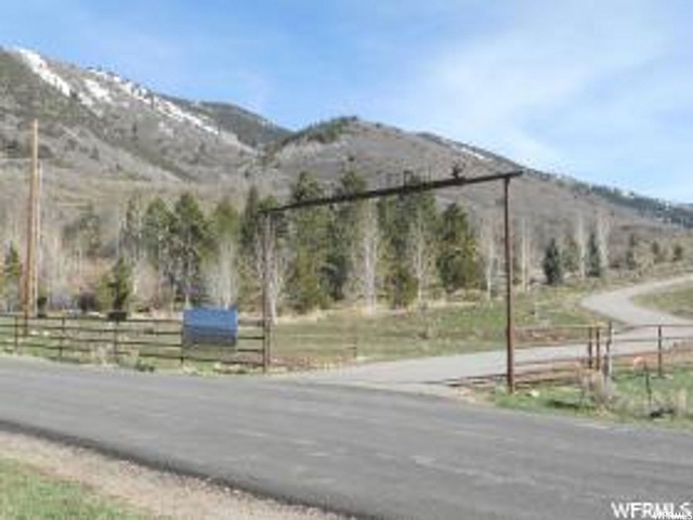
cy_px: 260
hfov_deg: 49.0
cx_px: 346
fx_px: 761
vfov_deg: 37.7
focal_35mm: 38
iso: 80
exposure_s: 1/500
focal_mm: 6.9
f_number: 3.9
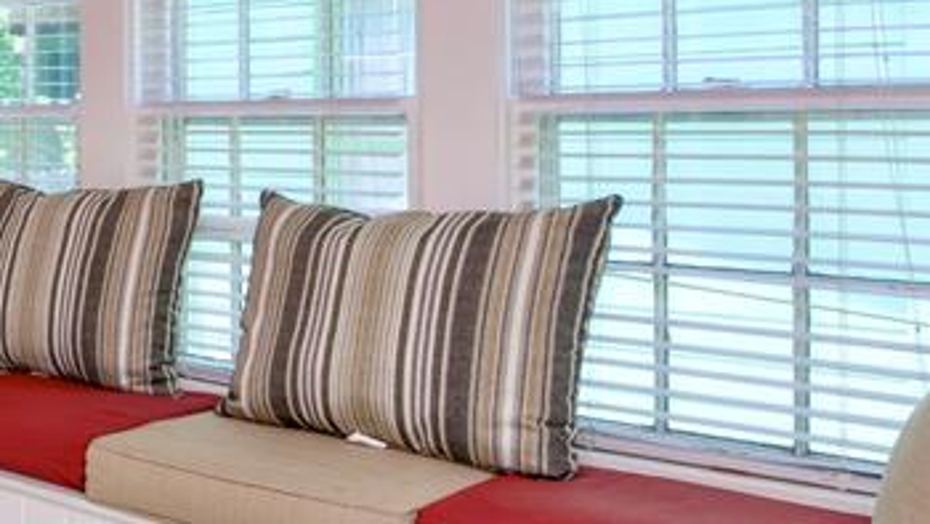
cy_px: 154
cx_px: -234
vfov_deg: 24.3
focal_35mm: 49
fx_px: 1209
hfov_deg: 33.0
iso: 100
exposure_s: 1/60
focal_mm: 16
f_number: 5.6
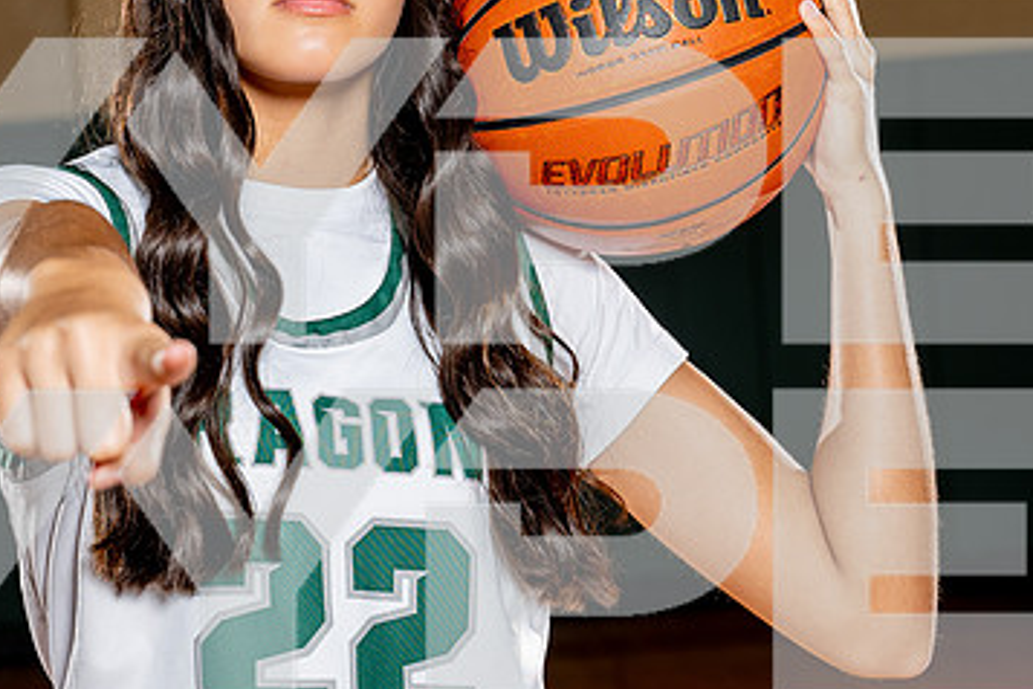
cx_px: 366
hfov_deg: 16.0
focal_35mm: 128
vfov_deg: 10.7
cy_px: 185
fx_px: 3673
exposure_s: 1/250
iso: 160
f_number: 5.6
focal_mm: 70
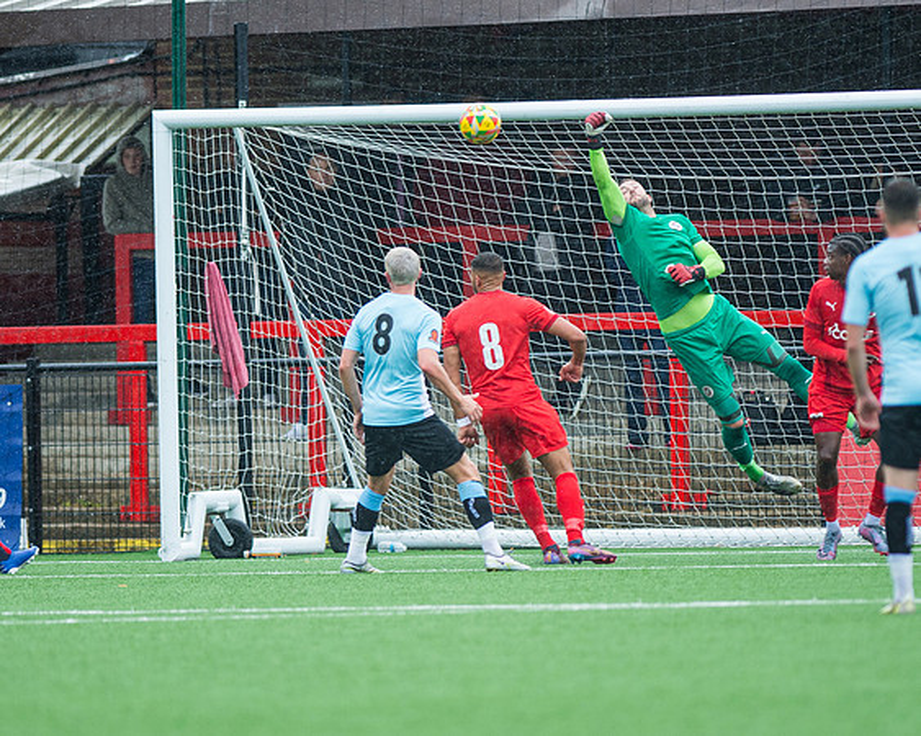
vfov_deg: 2.8
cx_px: 453
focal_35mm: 554
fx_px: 15090
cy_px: 395
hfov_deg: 3.5
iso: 400
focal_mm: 300
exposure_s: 1/1250
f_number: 2.8
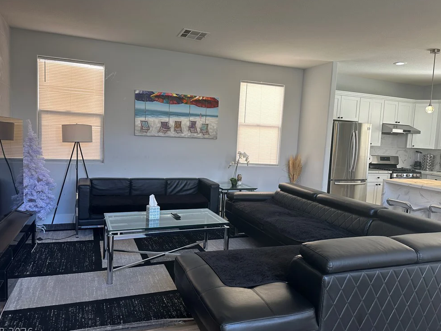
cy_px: 167
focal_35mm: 25
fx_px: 318
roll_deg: -3.4
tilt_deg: -4.7
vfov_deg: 54.9
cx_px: 214
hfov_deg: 69.4
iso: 100
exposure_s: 1/120
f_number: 1.78
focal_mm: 6.86
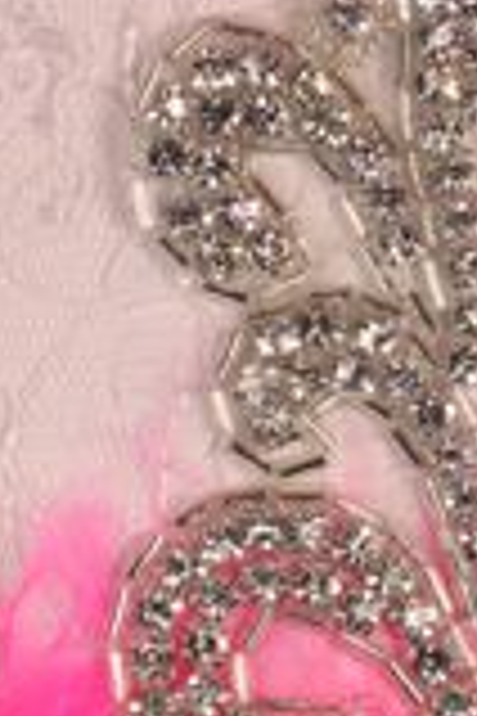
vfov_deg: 13.6
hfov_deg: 9.1
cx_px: 38
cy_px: 581
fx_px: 2981
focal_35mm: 150
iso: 80
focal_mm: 8.3
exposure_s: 1/350
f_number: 4.7
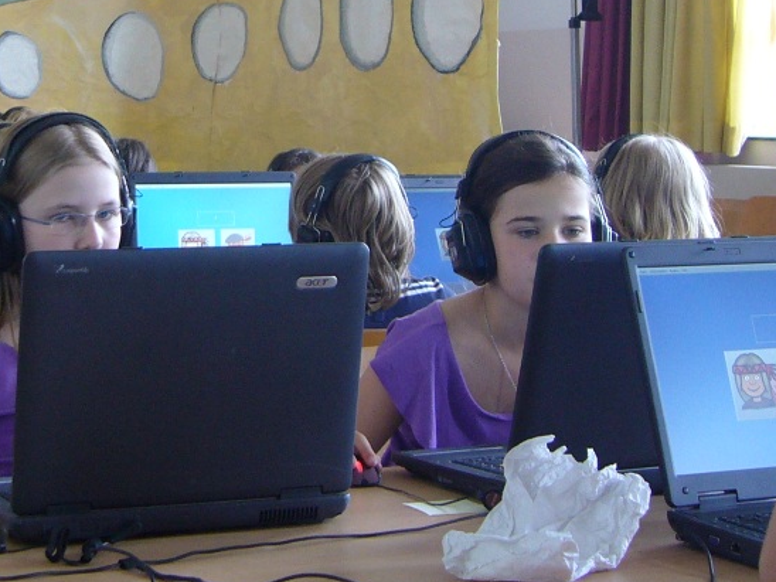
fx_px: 1009
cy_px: 336
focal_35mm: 45
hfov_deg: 42.0
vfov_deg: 32.1
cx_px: 338
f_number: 2.8
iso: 125
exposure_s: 1/15
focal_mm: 5.8
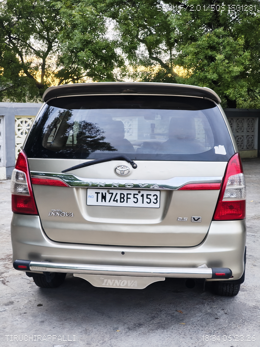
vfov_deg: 38.2
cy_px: 174
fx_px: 501
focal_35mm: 50
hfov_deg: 29.1
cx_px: 130
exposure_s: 1/50
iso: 1282
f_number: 2
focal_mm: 7.1
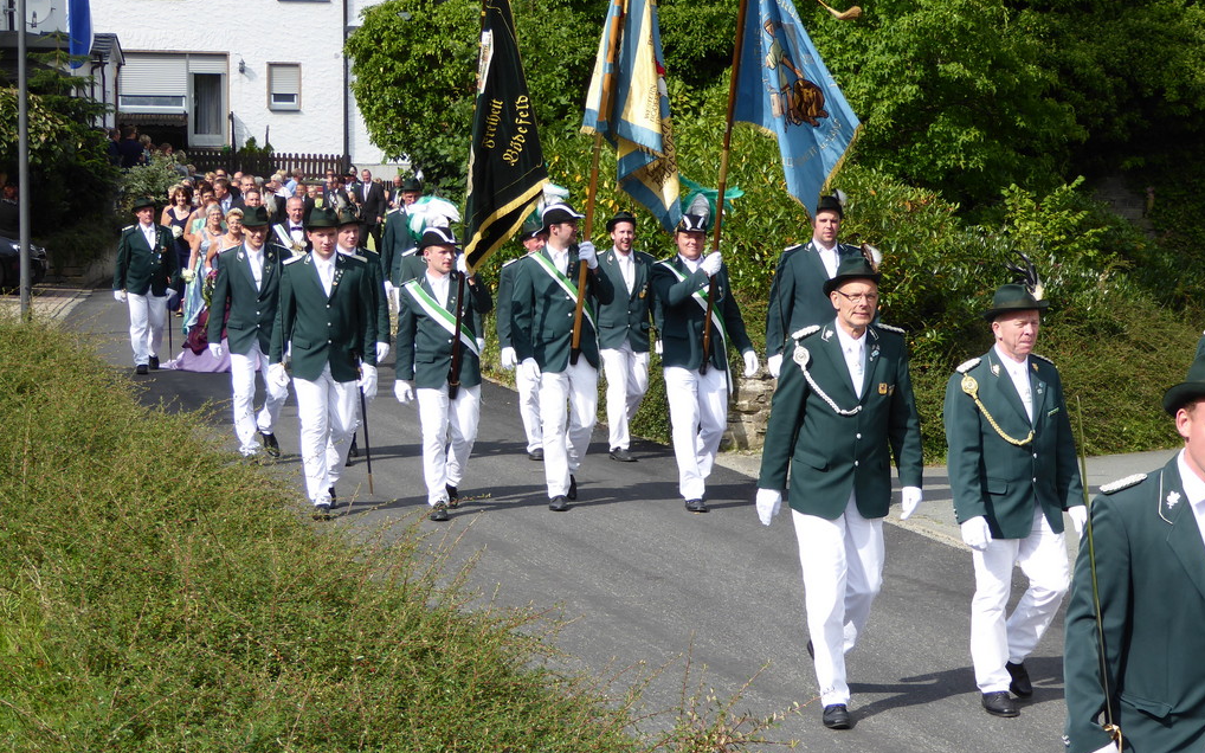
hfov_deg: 21.4
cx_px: 605
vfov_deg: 13.5
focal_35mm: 97
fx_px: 3185
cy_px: 408
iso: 80
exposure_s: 1/320
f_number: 4.8
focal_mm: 15
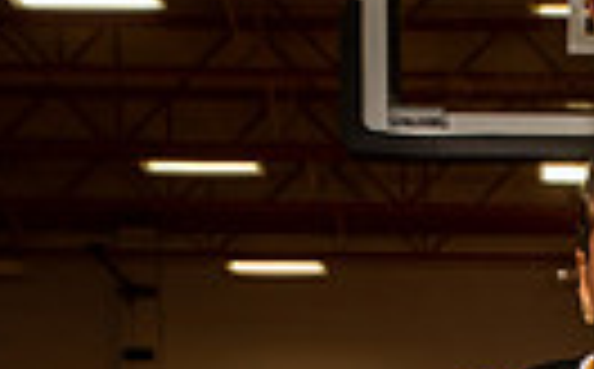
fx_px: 1972
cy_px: 940
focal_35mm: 122
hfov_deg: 16.6
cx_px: 662
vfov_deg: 9.3
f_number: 7.1
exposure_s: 1/400
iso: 640
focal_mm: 35
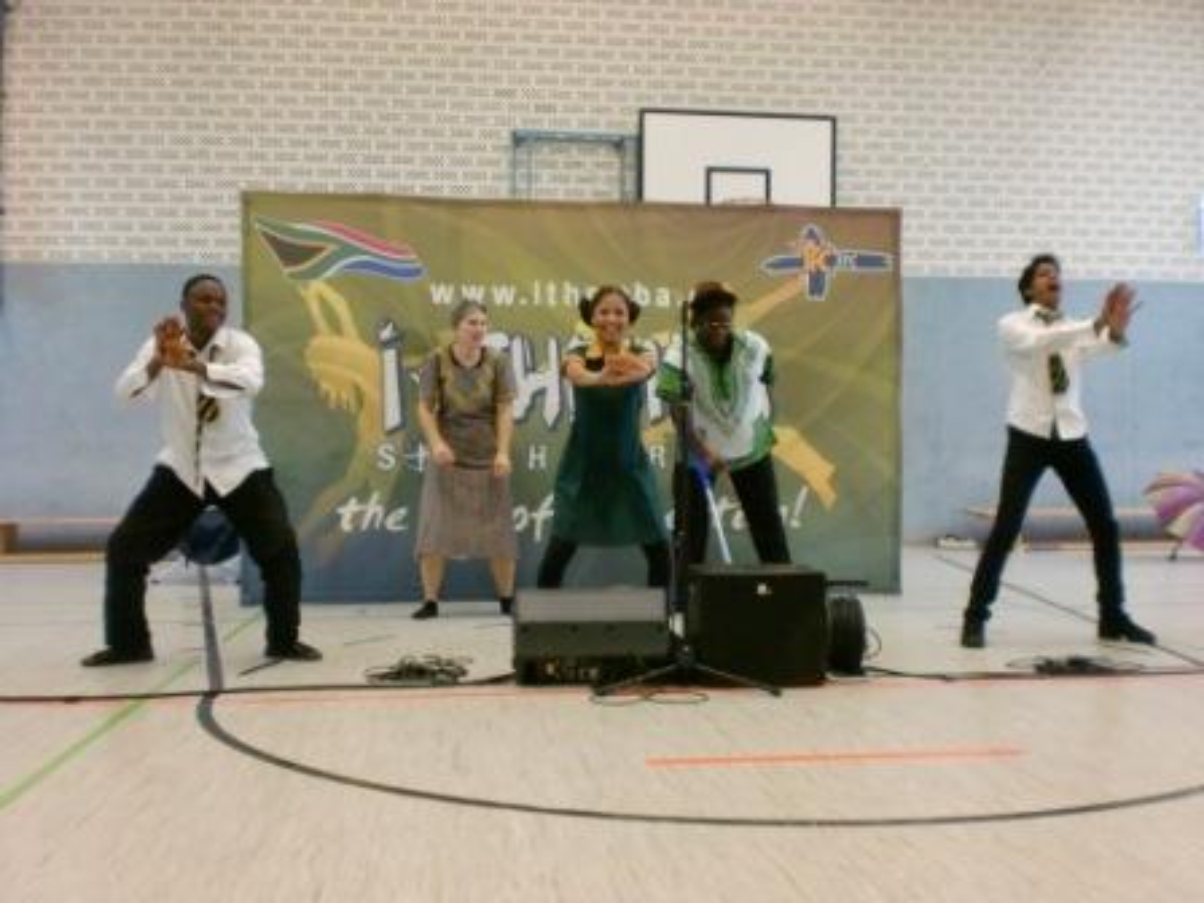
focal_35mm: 35
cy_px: 452
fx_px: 1217
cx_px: 602
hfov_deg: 52.6
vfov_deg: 40.7
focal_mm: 6.3
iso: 640
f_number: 3.1
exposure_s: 1/60
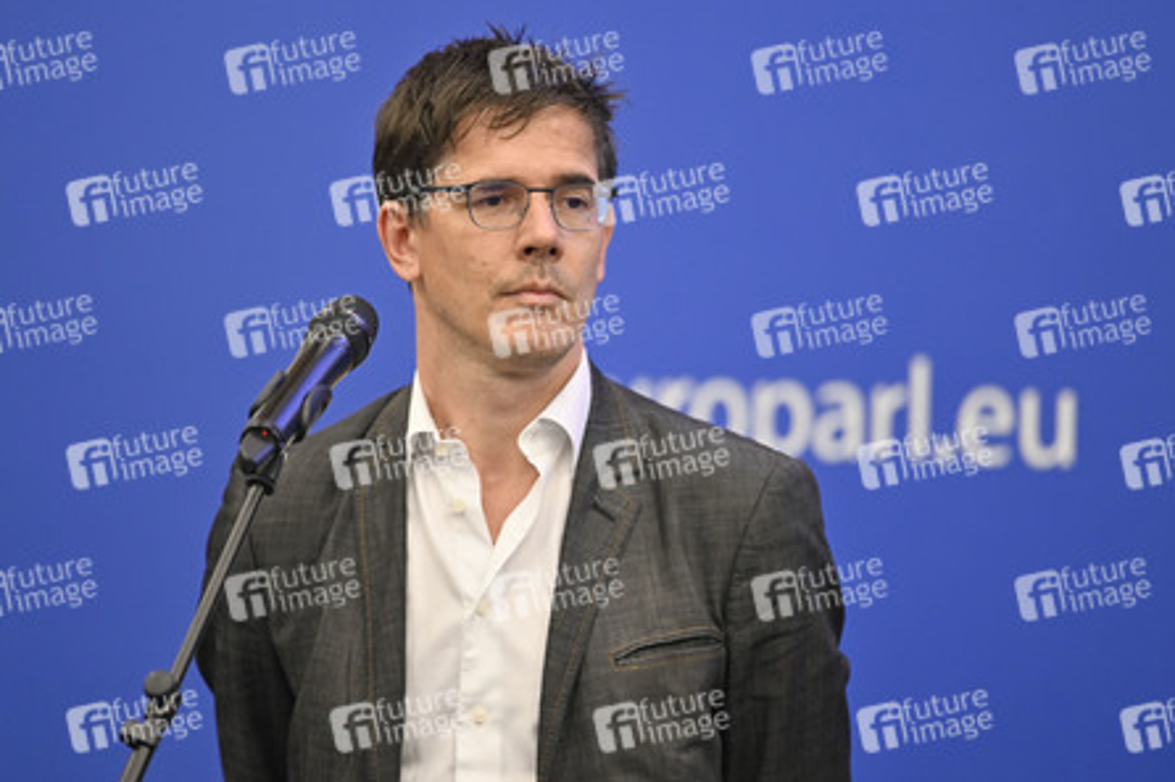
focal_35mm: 202
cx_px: 591
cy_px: 392
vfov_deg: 6.8
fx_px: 6590
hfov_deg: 10.2
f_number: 2.8
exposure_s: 1/320
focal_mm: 200
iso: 2000
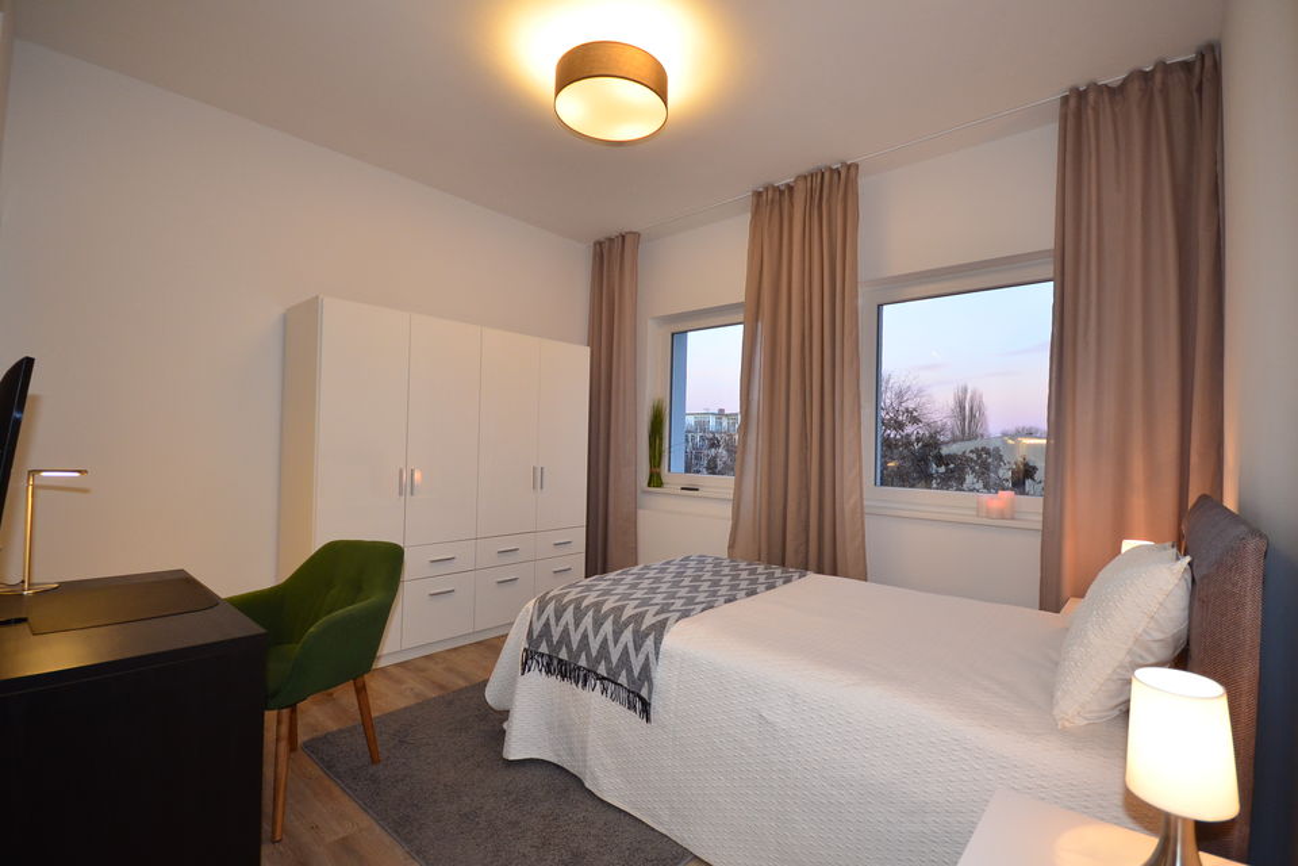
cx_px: 649
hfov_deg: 100.4
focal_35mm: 15
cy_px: 433
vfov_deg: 77.3
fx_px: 541
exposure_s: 1/60
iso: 800
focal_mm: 10
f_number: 4
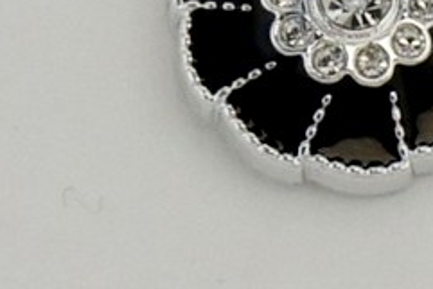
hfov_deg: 7.3
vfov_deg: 4.9
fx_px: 3370
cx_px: 618
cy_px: 311
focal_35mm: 280
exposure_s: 1/500
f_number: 9
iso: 200
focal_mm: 50
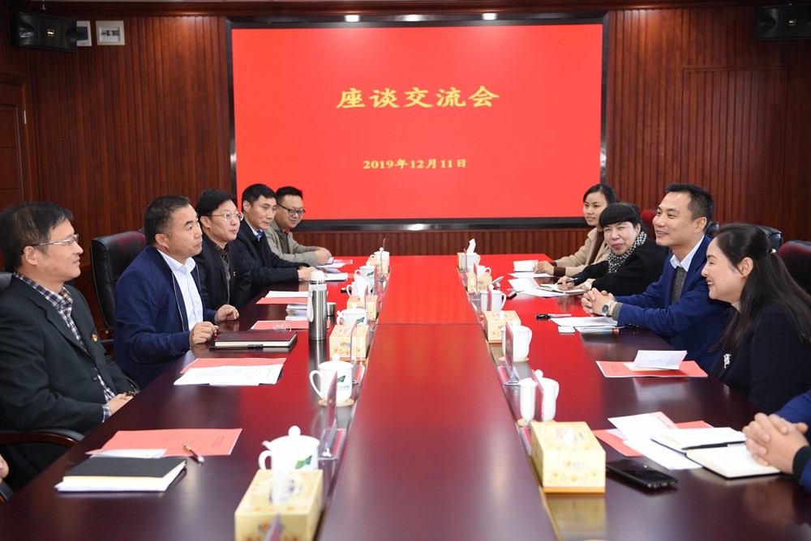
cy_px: 270
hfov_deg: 43.6
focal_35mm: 45
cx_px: 406
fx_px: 1014
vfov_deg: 29.9
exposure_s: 1/125
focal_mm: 45
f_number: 3.5
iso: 800
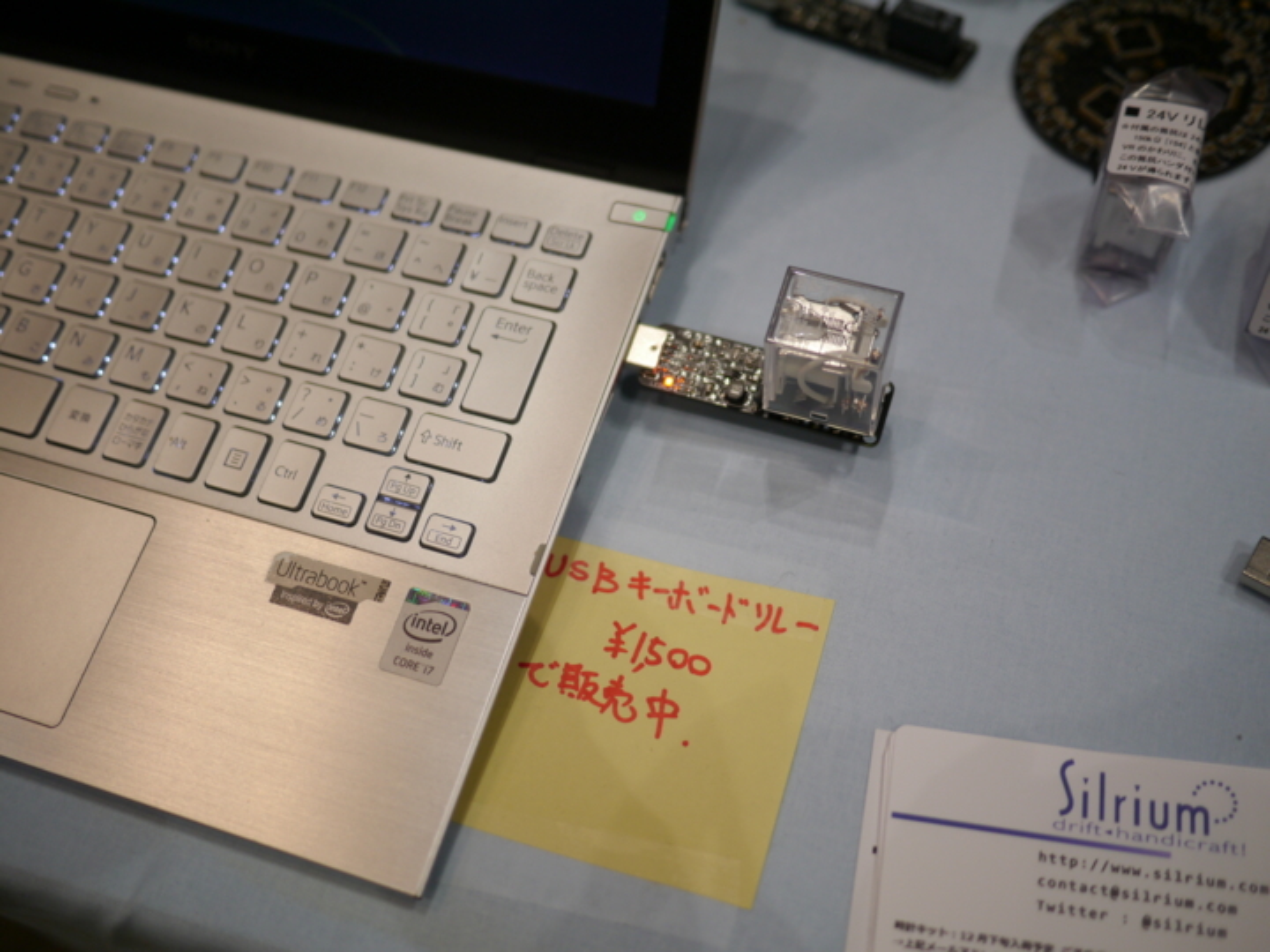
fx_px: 1468
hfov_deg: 46.8
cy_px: 476
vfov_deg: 36.0
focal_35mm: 40
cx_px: 635
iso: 200
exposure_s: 1/250
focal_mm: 20
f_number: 1.7
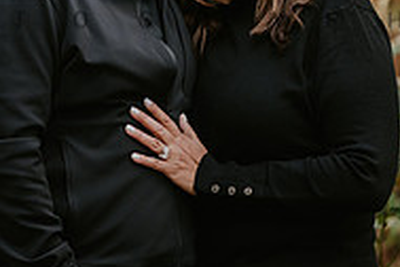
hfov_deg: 7.1
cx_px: 92
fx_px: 3200
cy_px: -30
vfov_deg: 4.8
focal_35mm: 288
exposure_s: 1/640
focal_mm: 85
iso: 500
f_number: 1.8
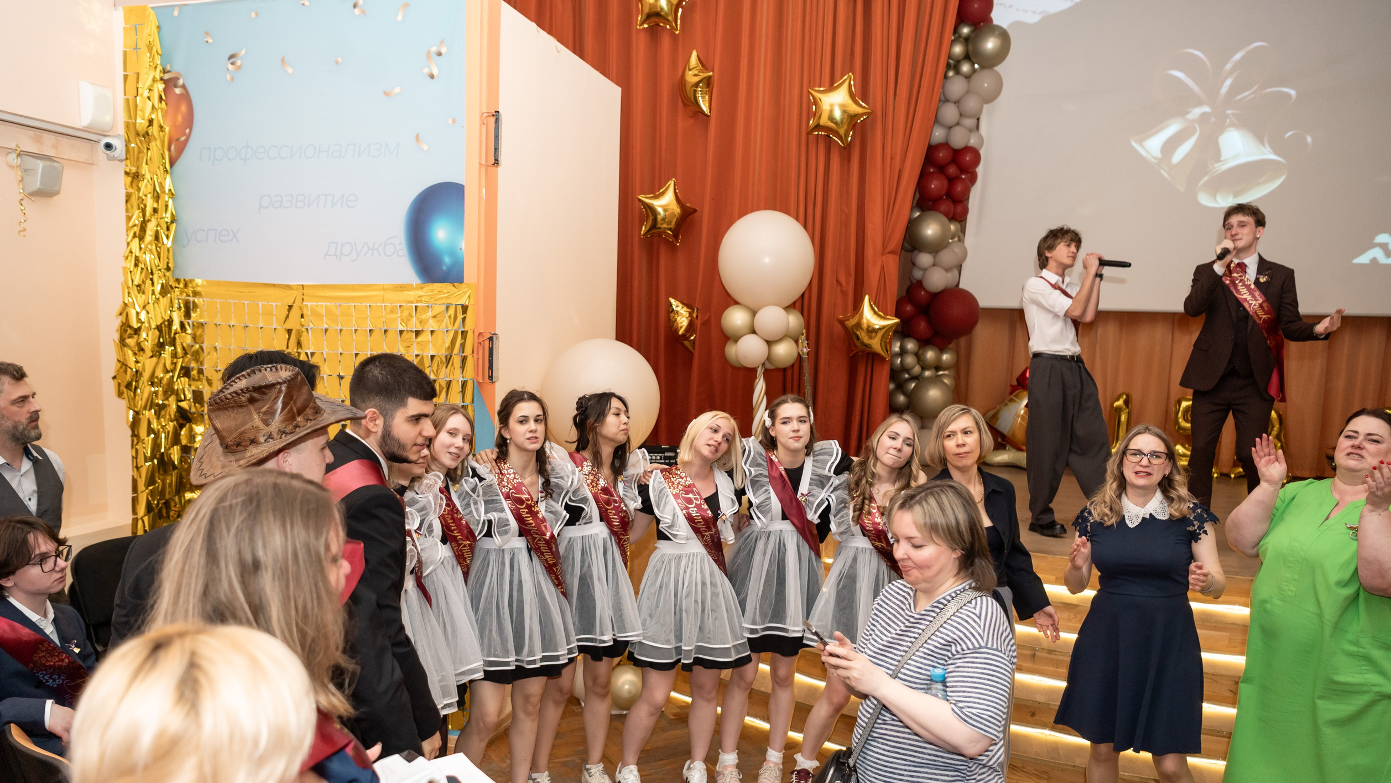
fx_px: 996
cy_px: 463
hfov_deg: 69.8
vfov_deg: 42.7
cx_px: 665
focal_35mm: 27
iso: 500
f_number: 2.8
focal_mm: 24
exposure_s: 1/200
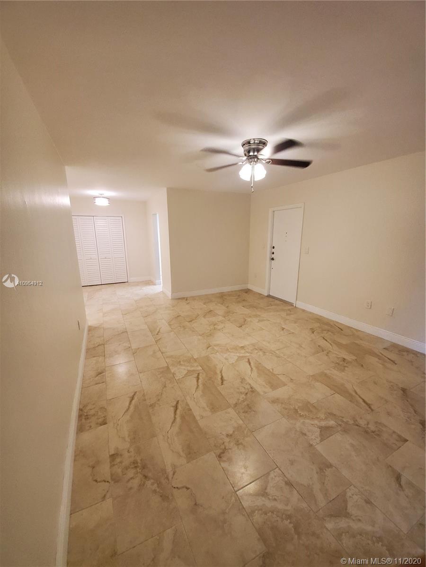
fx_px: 213
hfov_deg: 89.9
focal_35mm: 13
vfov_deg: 106.2
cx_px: 213
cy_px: 284
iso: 500
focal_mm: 1.8
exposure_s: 1/59
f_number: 2.2
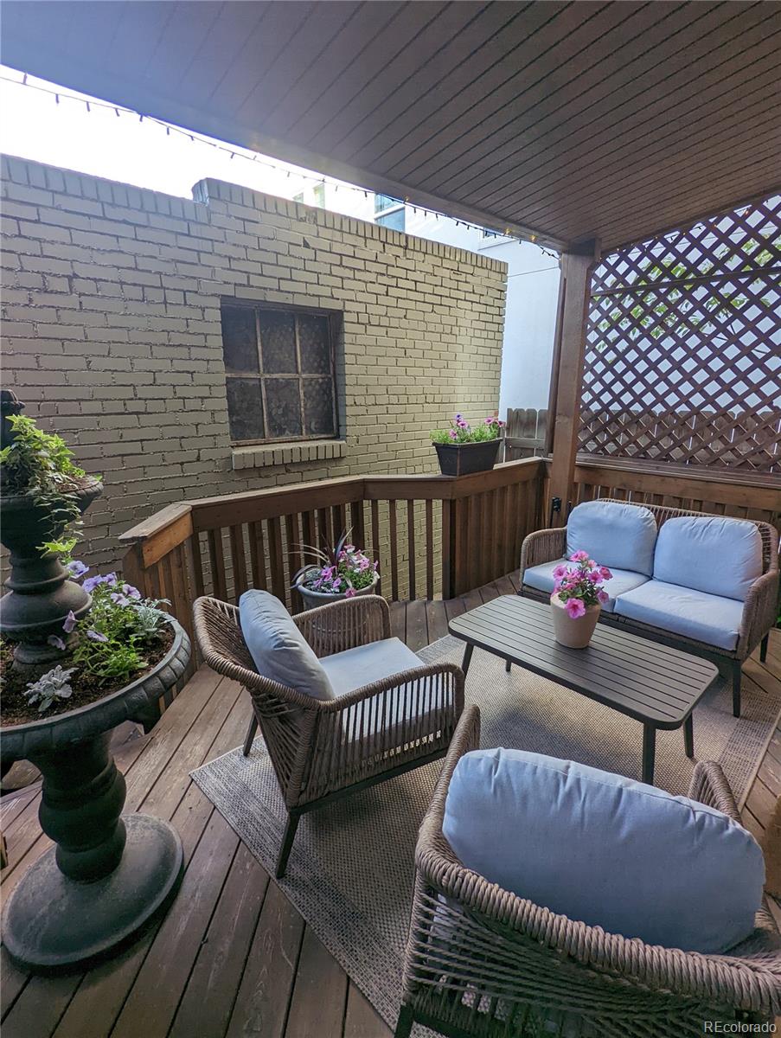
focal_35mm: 16
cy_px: 519
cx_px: 390
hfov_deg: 78.2
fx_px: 480
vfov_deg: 94.4
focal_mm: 2.35
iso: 60
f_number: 2.2
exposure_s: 1/96.6
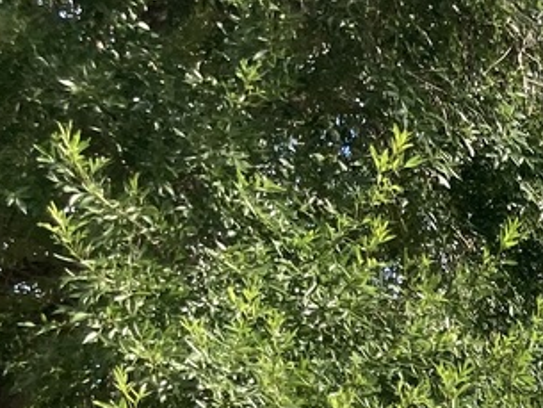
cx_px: 1020
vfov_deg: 10.4
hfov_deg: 13.2
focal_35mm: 132
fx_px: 2071
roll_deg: +0.1
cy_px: 805
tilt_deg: +16.0
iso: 20
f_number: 1.8
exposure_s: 1/1056
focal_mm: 3.99
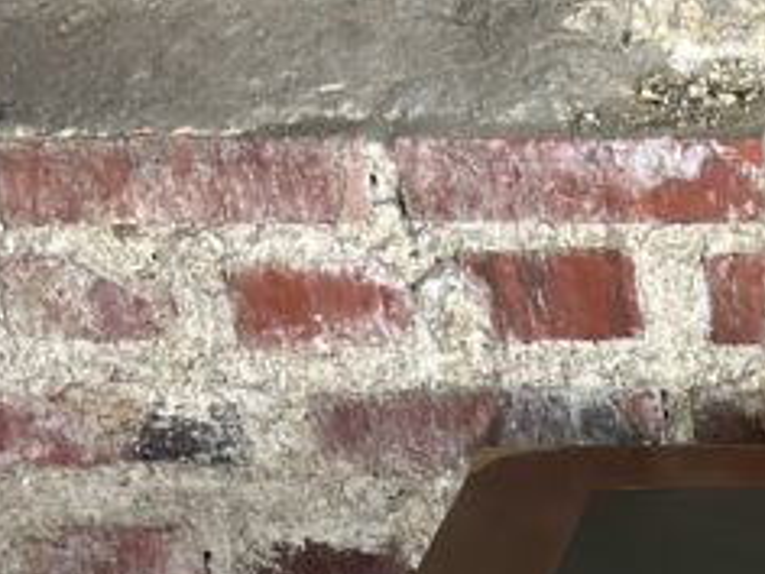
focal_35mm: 208
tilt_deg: -29.7
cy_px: 1216
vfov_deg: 6.9
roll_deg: +0.9
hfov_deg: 8.9
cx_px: 1569
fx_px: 4597
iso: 200
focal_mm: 6.86
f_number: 1.78
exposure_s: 1/50
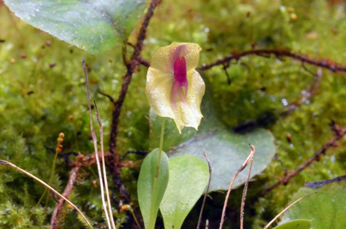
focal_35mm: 135
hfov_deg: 15.2
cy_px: 114
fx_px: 1295
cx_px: 173
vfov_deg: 10.1
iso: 6400
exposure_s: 1/2
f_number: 57
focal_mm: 90
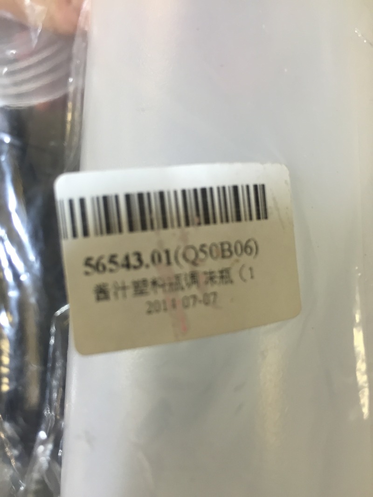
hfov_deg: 48.2
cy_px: 248
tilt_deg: -75.9
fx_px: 417
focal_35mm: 29
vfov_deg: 61.7
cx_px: 186
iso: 40
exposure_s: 1/33
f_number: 2.2
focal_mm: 4.15
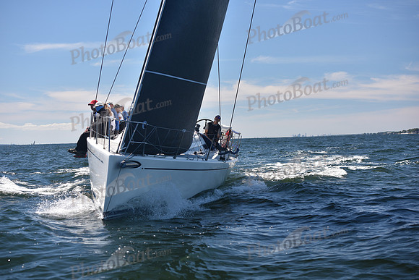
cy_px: 140
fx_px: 815
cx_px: 210
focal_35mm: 70
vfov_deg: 19.5
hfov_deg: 28.8
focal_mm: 70
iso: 200
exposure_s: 1/800
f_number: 4.5
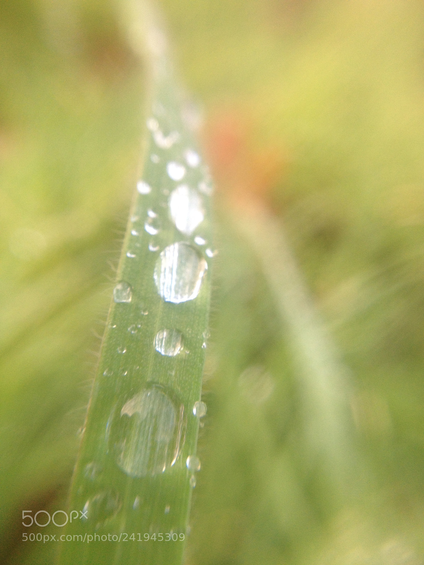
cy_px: 282
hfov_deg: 40.7
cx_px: 212
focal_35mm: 35
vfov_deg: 52.6
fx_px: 572
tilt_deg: -57.5
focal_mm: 4.28
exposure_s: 1/120
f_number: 2.4
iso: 64
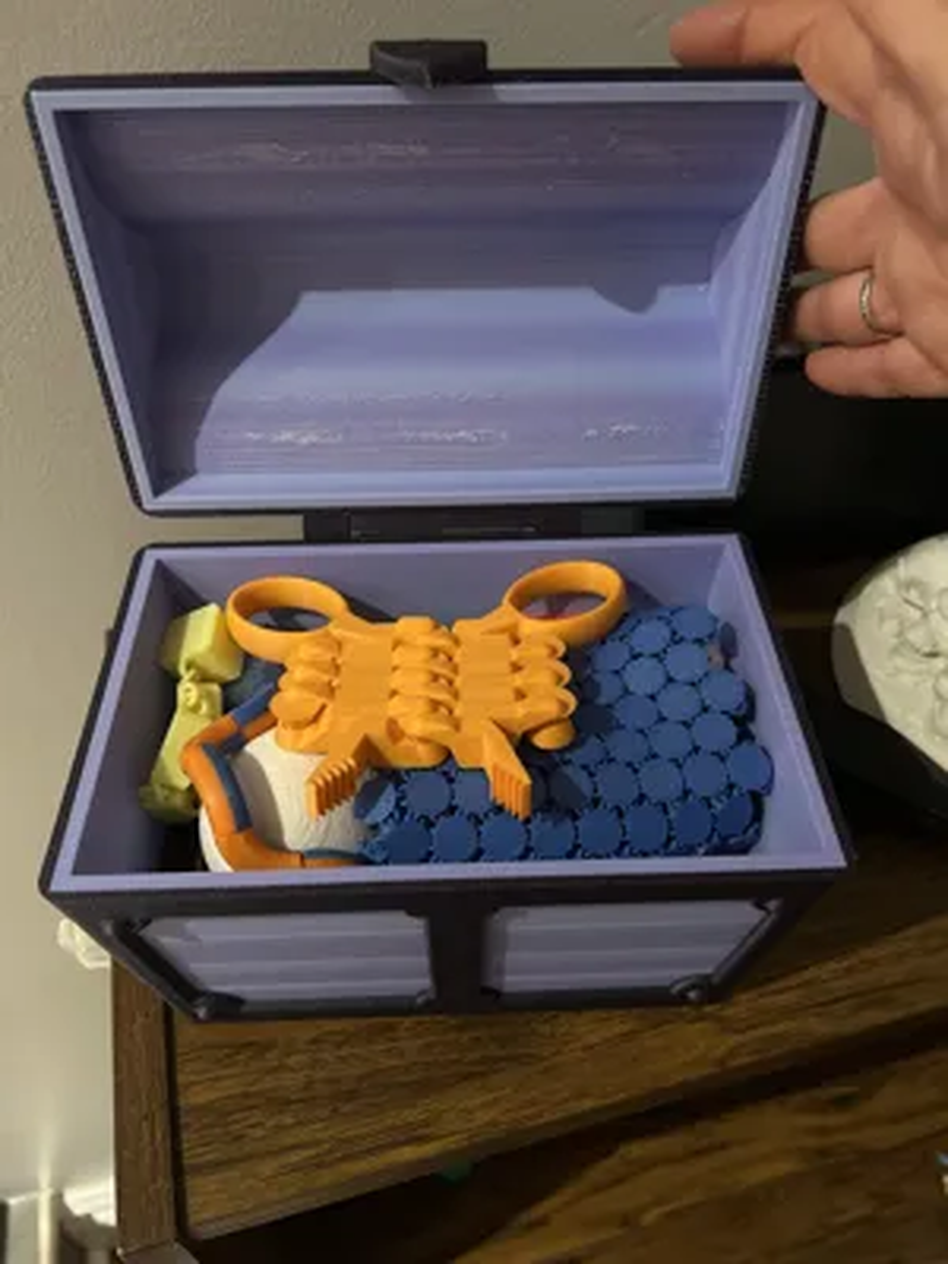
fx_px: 949
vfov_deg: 67.3
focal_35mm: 26
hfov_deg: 53.1
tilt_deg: -47.4
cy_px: 632
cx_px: 474
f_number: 1.5
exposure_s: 1/30
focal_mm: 5.7
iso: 640
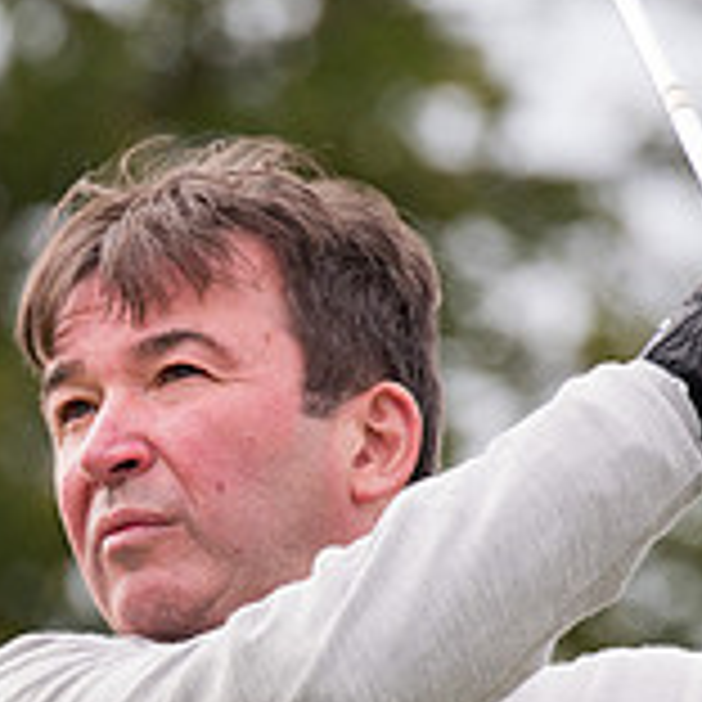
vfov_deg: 2.2
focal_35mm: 791
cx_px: -35
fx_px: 18149
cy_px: 631
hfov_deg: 2.2
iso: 640
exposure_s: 1/1250
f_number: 5
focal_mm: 200
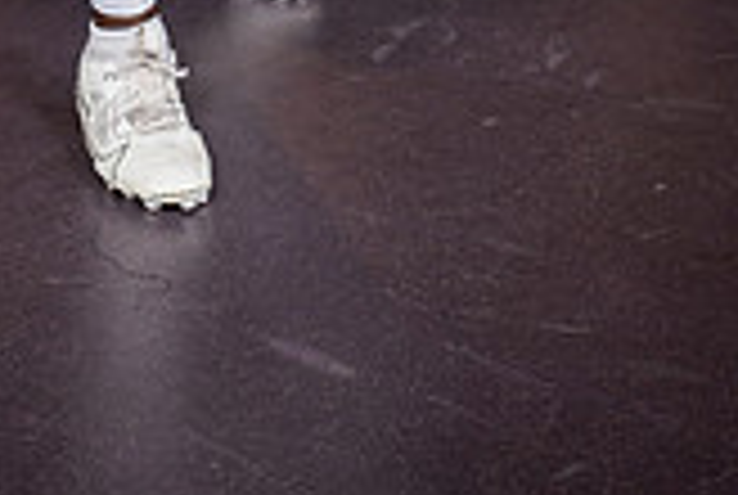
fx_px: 2588
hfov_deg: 16.2
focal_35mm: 126
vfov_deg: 10.1
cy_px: -508
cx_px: 202
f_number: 7.1
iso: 800
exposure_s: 1/250
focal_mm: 46
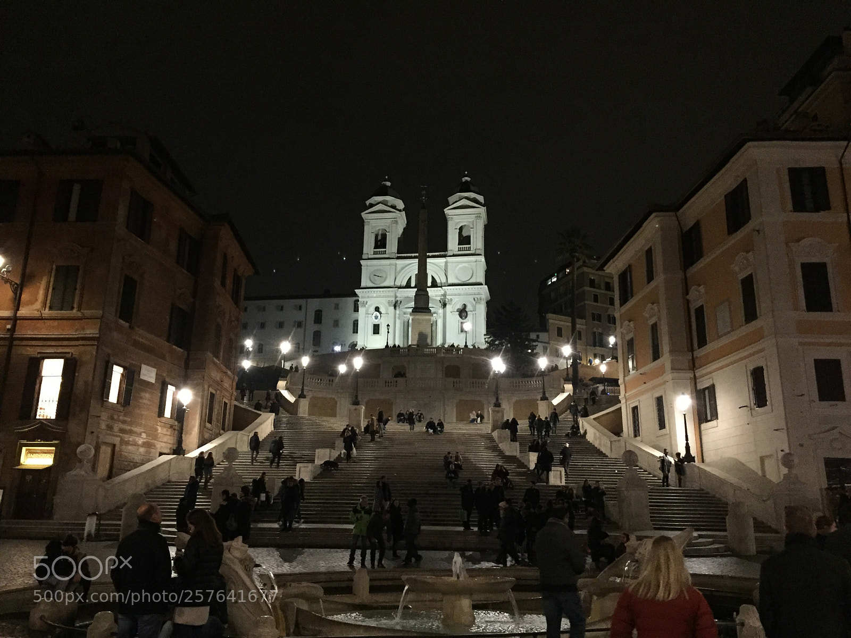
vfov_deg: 48.2
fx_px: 713
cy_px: 319
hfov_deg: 61.7
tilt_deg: +15.5
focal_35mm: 29
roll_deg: -0.5
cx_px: 426
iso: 400
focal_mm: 4.15
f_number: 2.2
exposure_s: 1/17
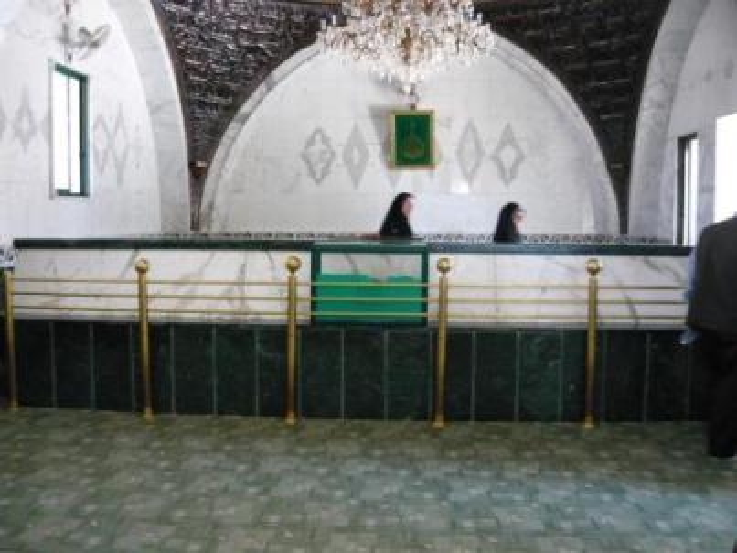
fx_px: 702
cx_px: 368
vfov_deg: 42.9
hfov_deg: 55.4
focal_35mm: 33
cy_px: 276
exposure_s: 1/20
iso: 400
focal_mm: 5.5
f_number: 2.8
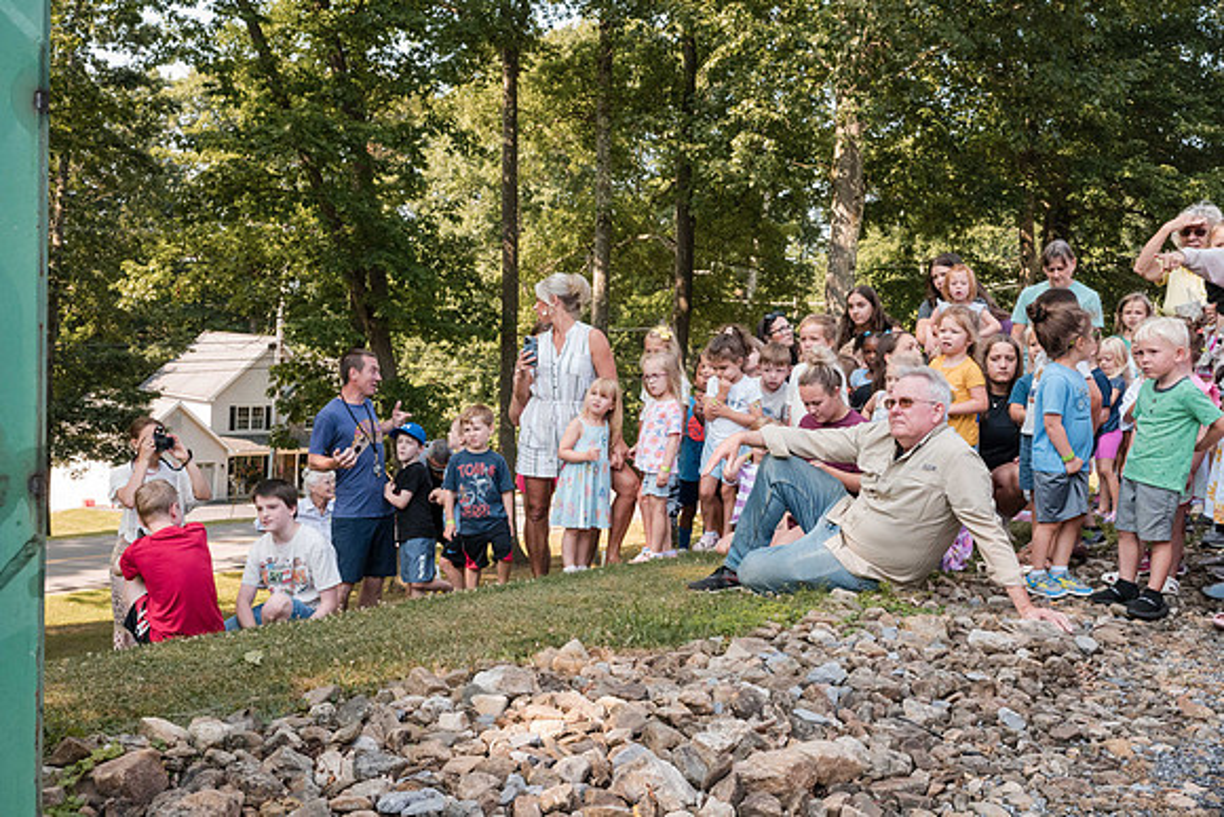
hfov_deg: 51.1
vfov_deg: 35.4
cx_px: 598
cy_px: 405
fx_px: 1281
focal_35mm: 38
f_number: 16
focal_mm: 35
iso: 6400
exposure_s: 1/800
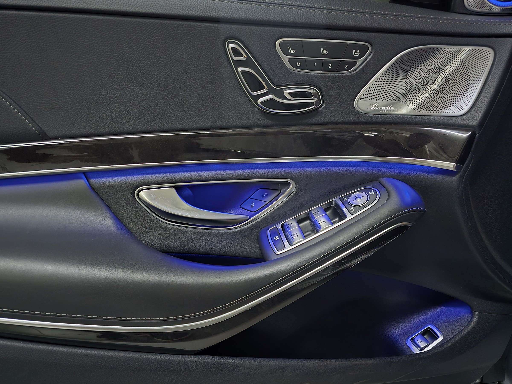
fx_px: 340
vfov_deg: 58.9
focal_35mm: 23
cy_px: 192
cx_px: 256
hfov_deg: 73.9
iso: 2500
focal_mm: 6.3
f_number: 1.7
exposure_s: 1/24
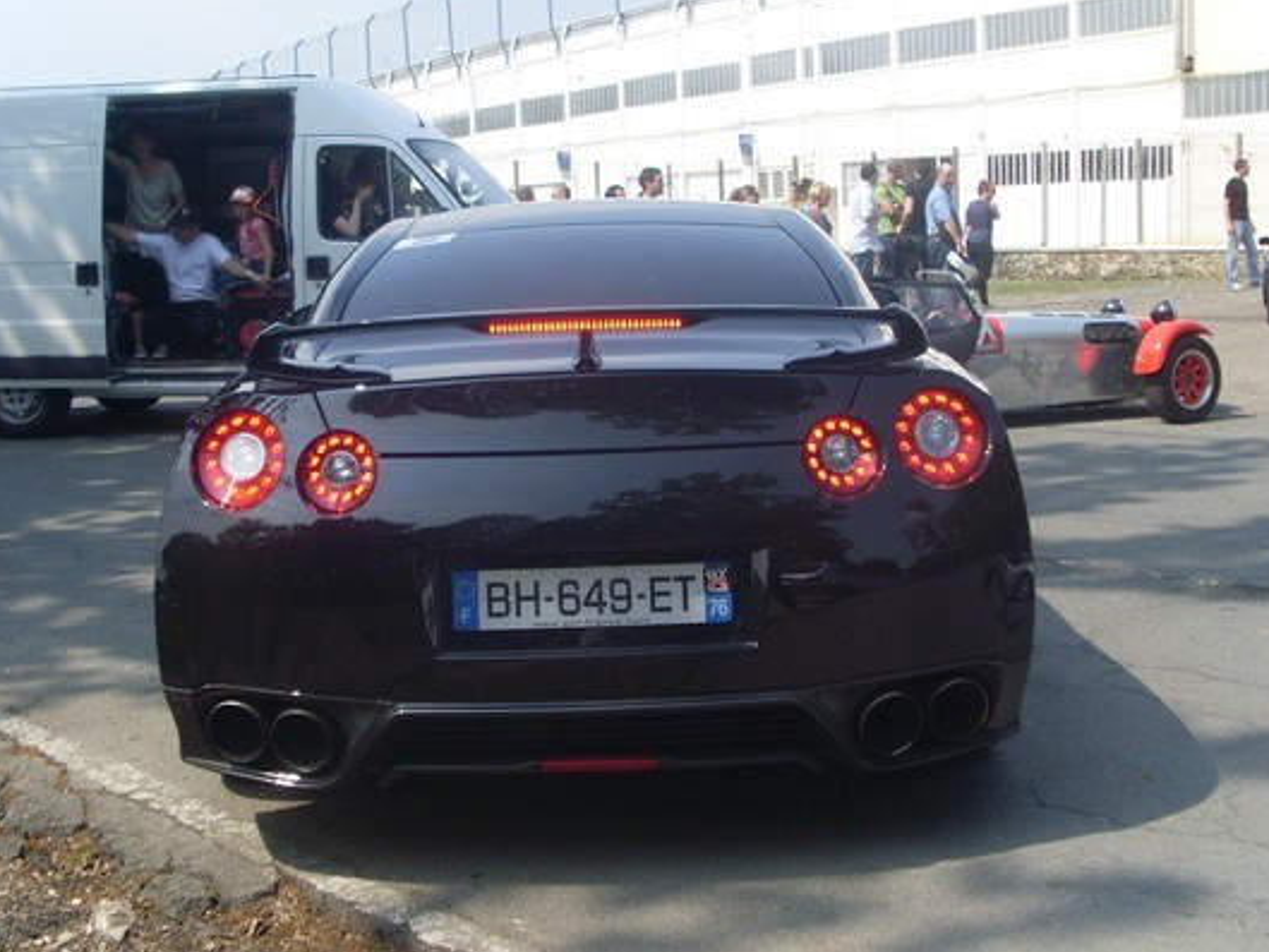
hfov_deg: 41.2
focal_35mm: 46
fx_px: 1687
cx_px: 681
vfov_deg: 31.5
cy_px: 472
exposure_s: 1/180
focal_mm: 6.3
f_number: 7.7
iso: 80
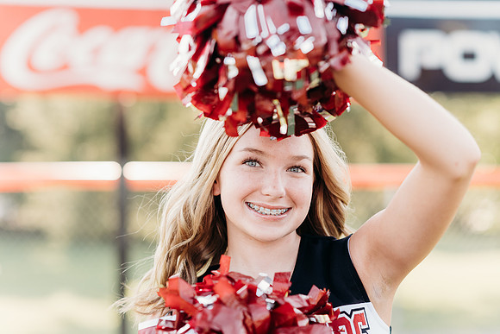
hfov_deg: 23.9
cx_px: 250
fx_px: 1181
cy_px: 167
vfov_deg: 16.1
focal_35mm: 85
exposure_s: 1/500
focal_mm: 85
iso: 200
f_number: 2.8
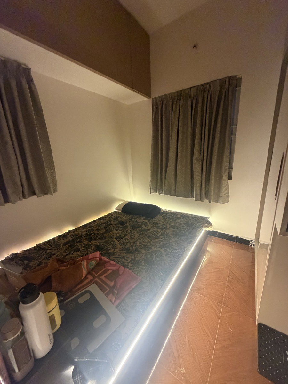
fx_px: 155
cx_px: 144
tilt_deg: -12.5
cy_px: 192
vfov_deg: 102.1
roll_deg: +2.2
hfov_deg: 85.7
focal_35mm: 14
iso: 640
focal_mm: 2.22
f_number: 2.2
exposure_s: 1/50
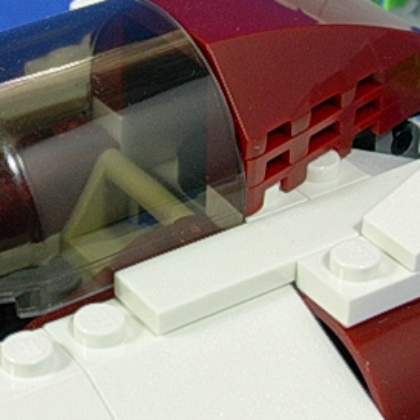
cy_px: 81
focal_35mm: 124
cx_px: 72
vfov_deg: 14.0
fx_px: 1702
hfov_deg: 14.0
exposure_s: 1/16
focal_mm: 9
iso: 70
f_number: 3.4
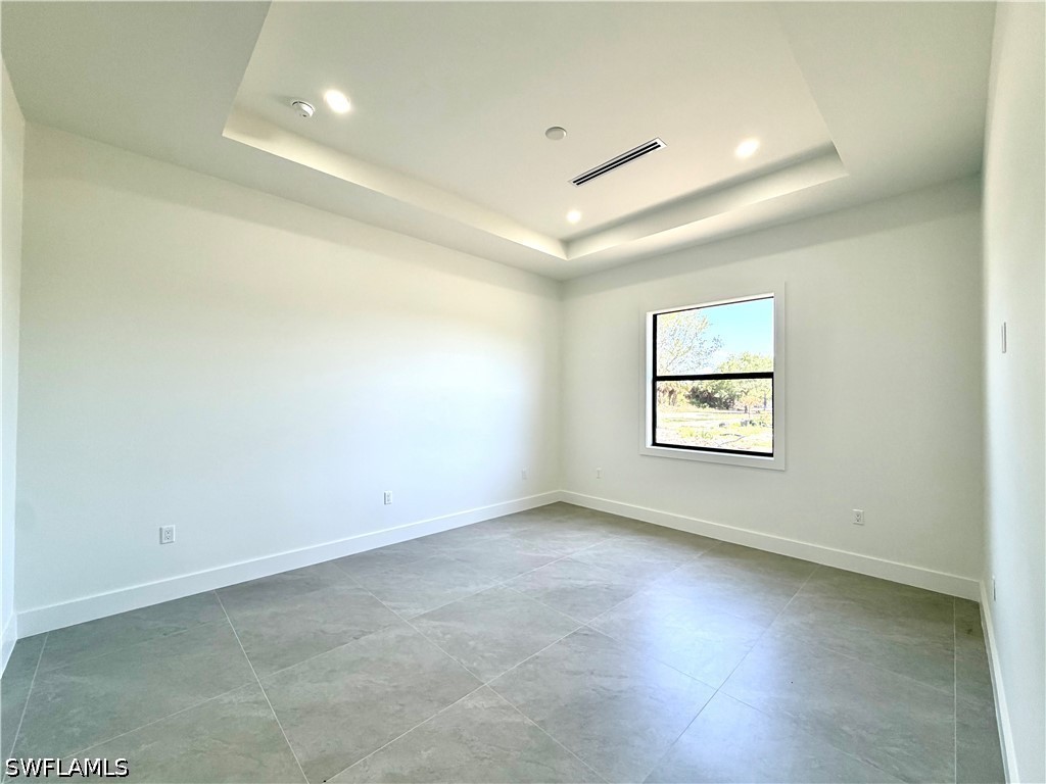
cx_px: 523
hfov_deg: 102.1
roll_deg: -0.3
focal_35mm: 14
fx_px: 423
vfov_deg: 85.7
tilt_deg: -0.1
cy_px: 392
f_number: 2.2
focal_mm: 2.22
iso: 100
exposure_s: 1/120
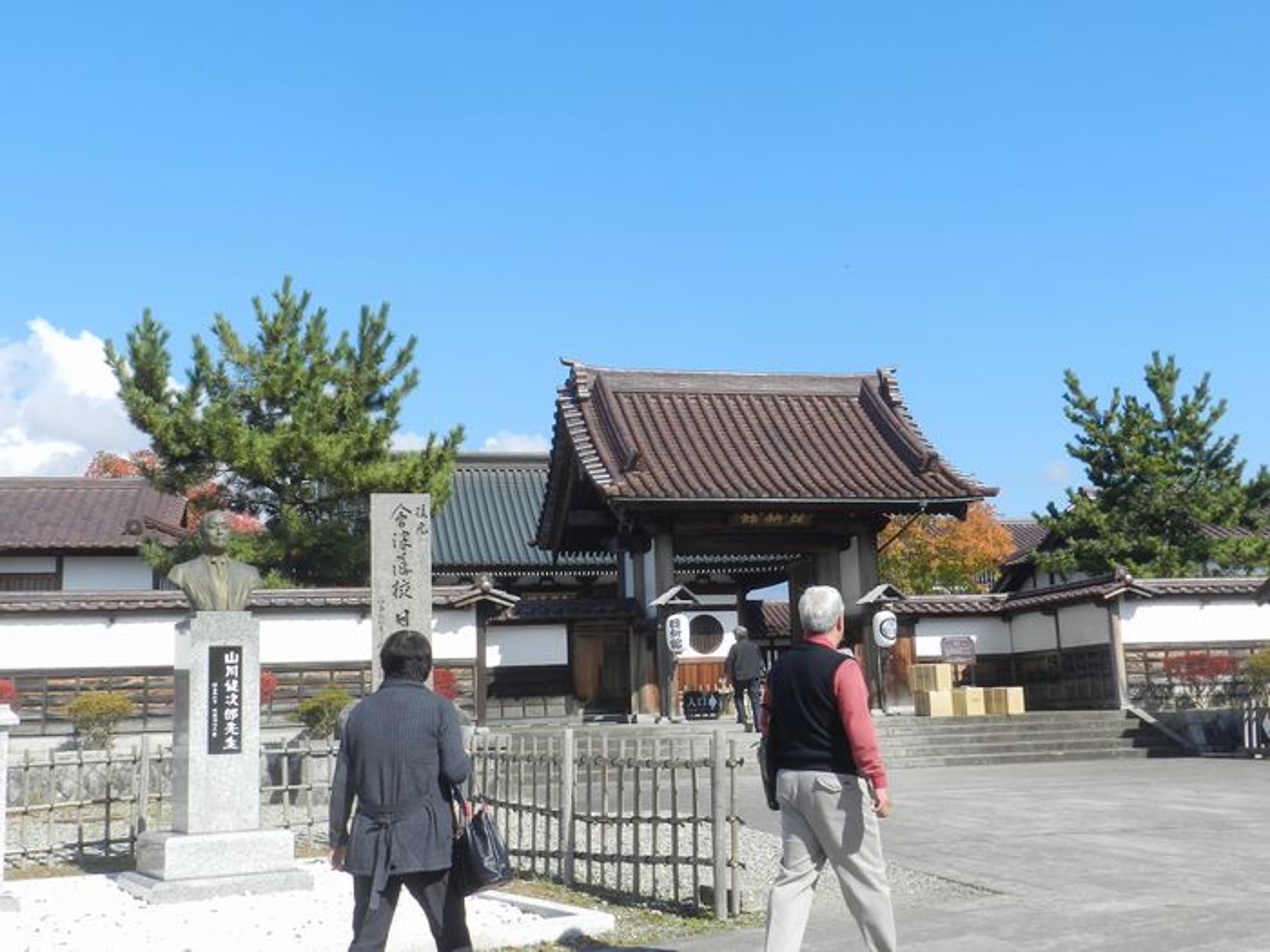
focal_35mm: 38
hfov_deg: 49.0
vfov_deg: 37.7
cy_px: 476
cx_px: 635
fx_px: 1394
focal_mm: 6.7
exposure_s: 1/800
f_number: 4
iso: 160
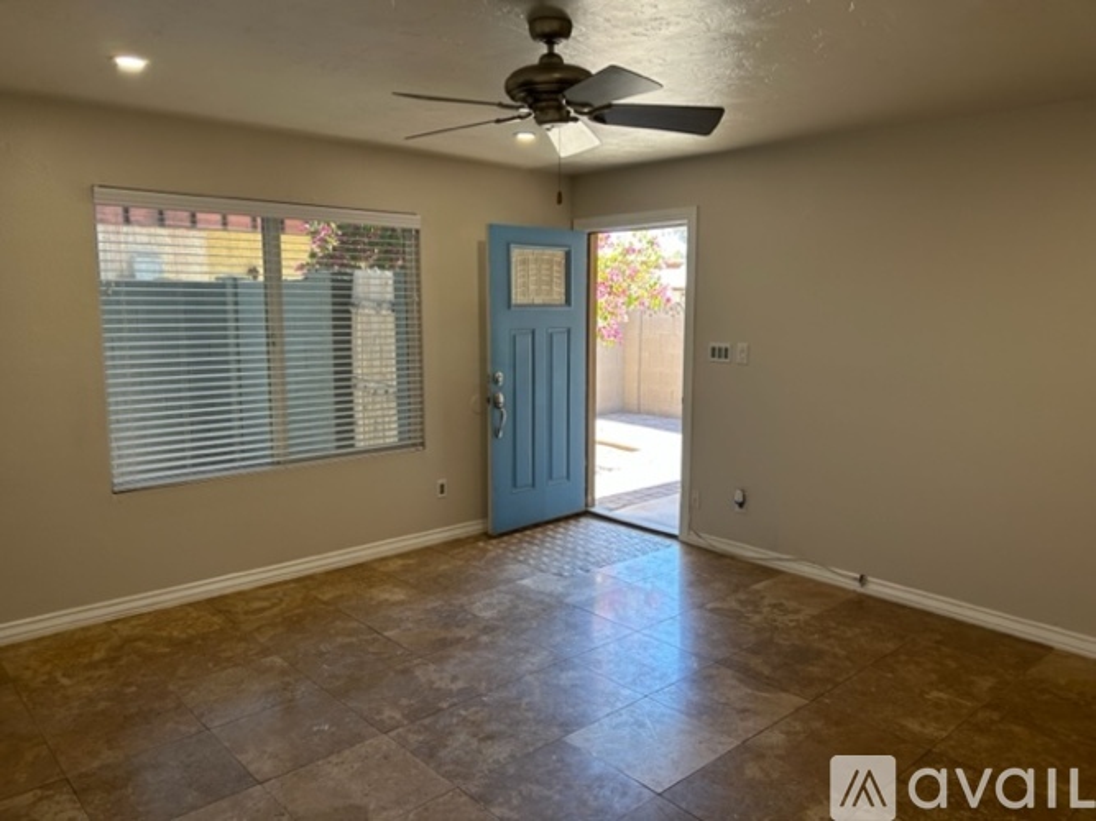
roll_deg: -0.1
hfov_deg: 67.3
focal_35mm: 26
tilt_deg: -7.0
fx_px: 823
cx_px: 548
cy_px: 410
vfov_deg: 53.0
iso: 40
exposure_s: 1/162
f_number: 1.5
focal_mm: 5.7
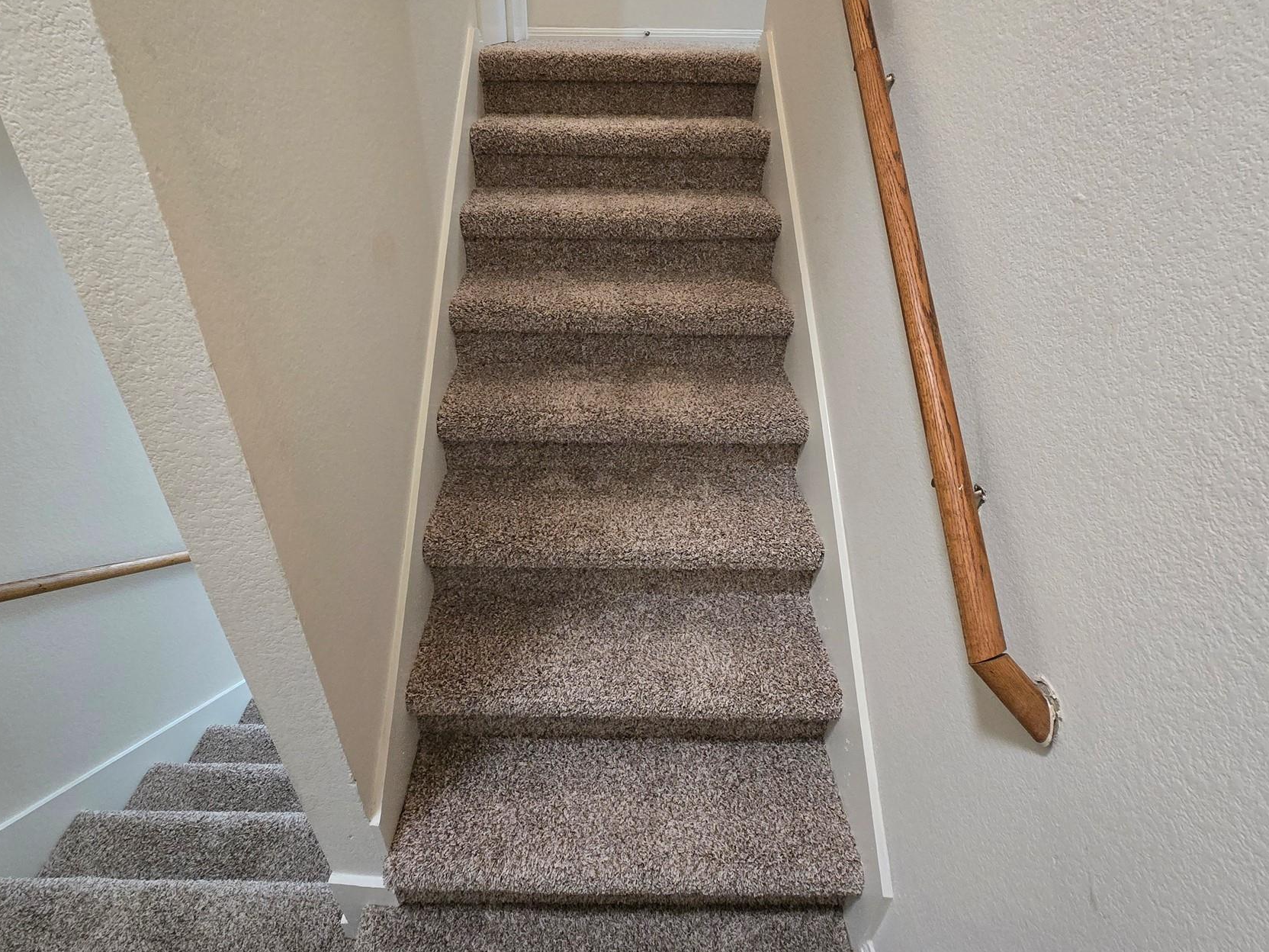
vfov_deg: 77.5
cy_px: 395
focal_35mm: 16
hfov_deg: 94.4
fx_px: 587
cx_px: 600
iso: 800
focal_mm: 2.2
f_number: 2.2
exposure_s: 1/60
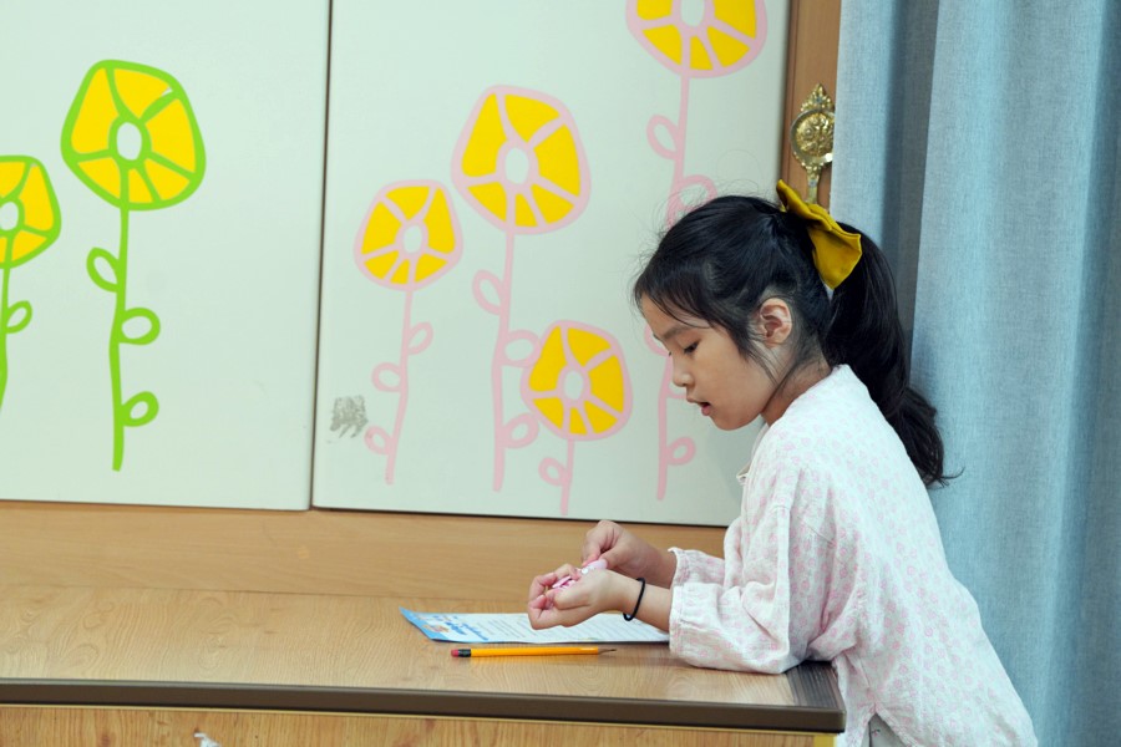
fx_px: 6227
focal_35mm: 200
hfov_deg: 10.3
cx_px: 560
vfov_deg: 6.9
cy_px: 374
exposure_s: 1/250
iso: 2000
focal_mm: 200
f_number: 4
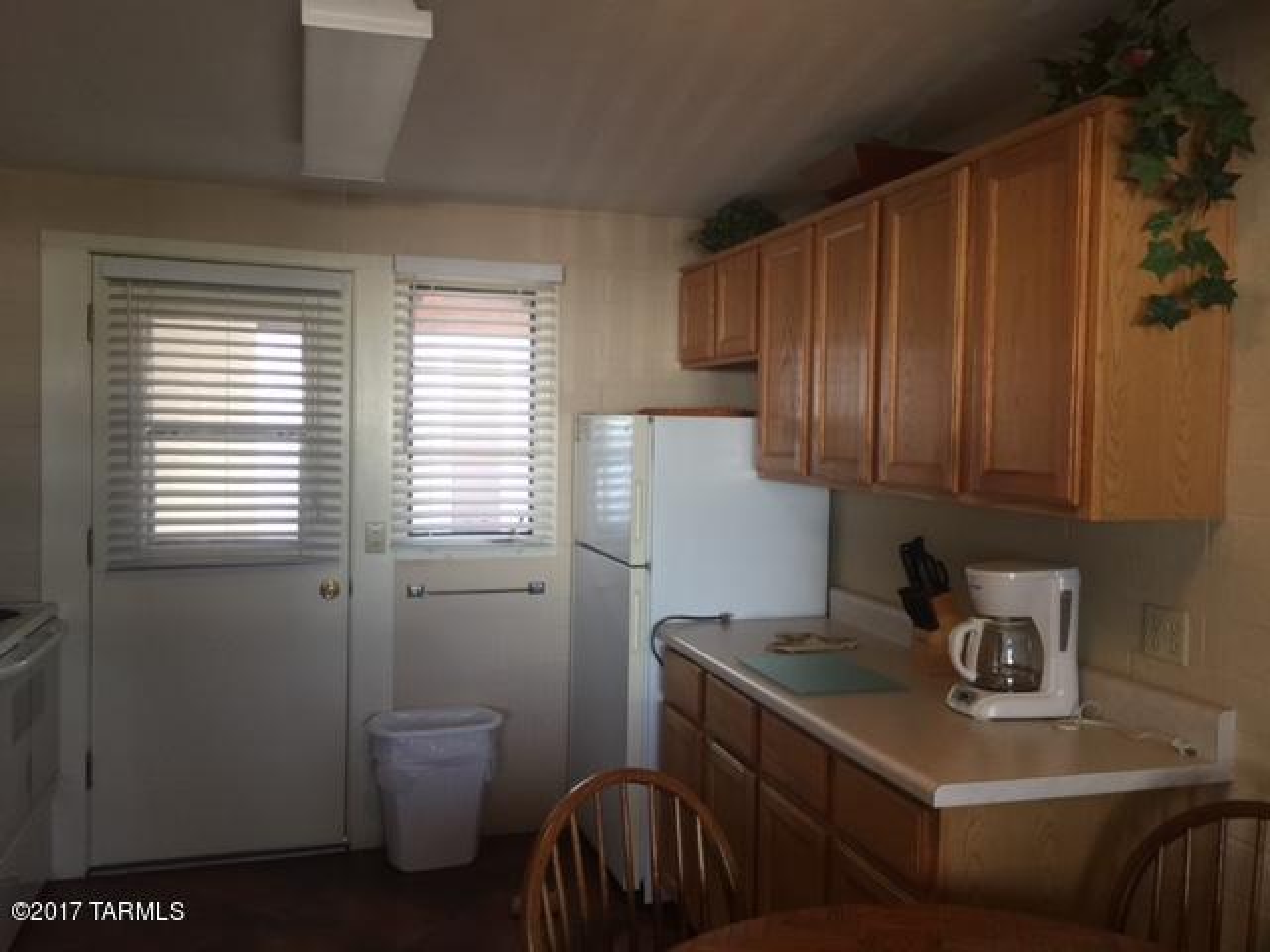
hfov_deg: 61.7
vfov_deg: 48.2
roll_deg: -1.6
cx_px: 635
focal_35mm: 29
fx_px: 1064
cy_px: 476
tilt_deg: -2.2
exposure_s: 1/30
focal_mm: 4.15
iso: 40
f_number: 2.2
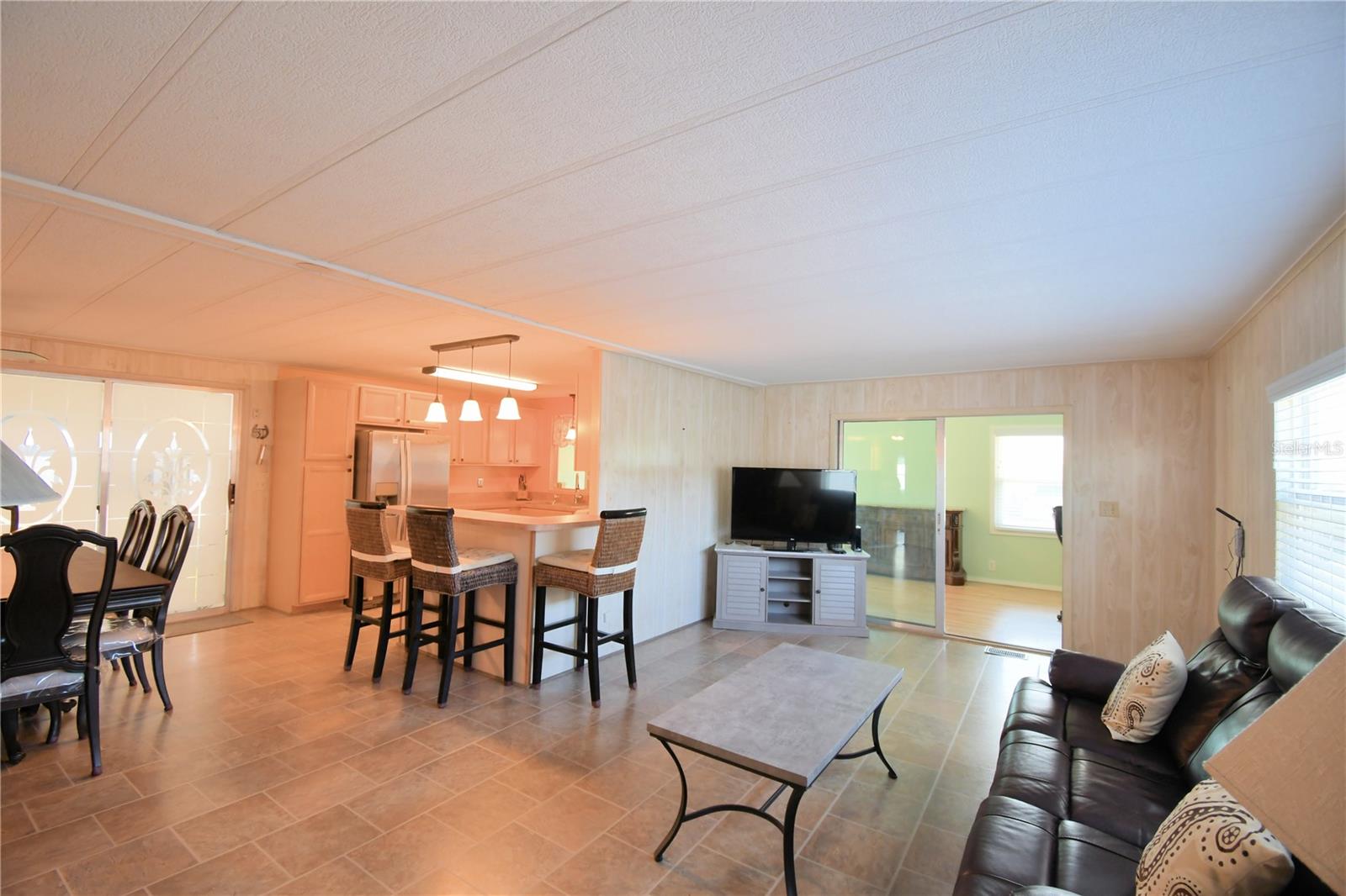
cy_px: 448
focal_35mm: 15
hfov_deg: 100.4
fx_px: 561
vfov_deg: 77.3
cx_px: 673
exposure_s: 1/30
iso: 450
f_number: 4.5
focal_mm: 10
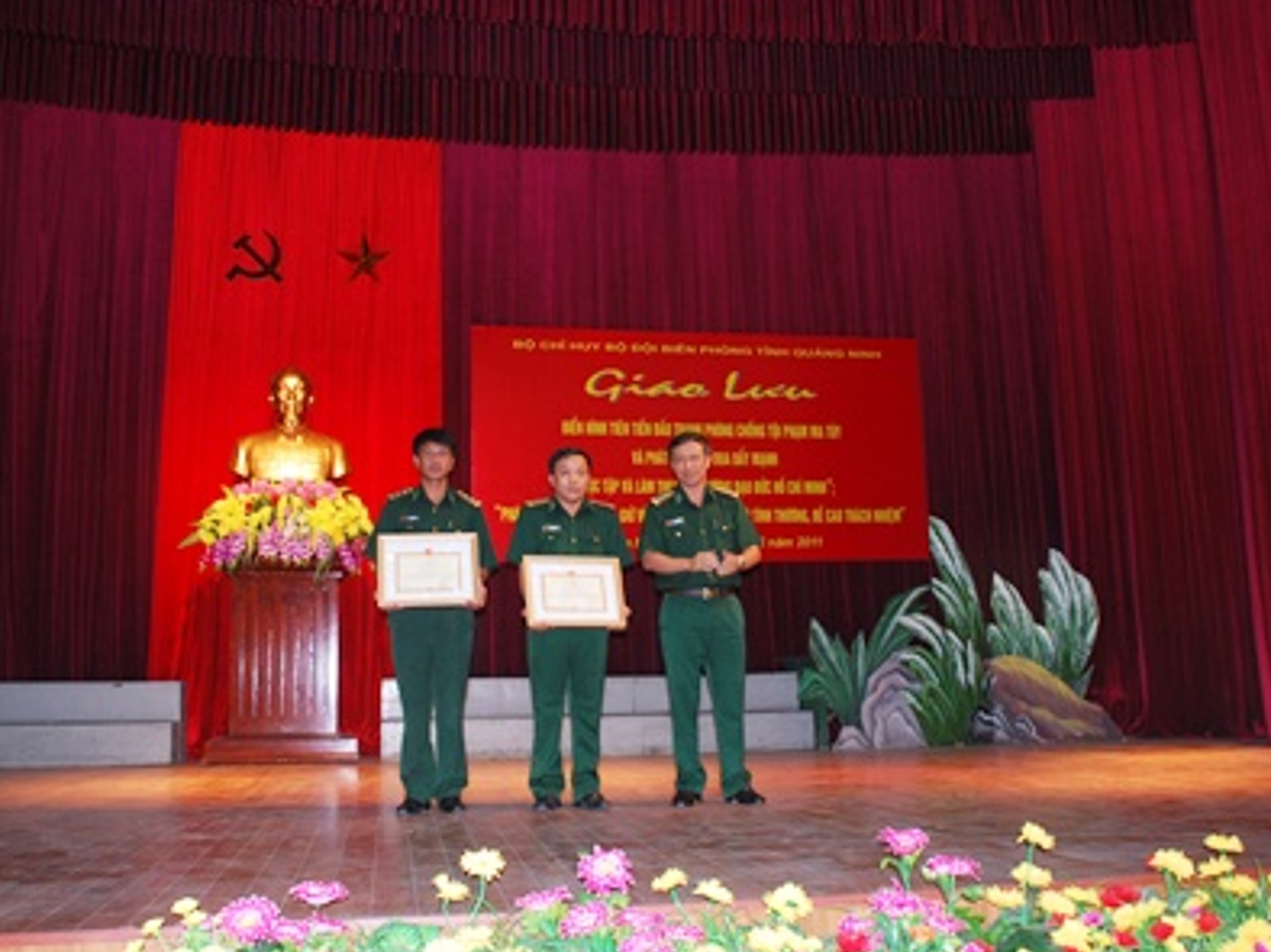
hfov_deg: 55.4
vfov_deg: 42.9
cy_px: 476
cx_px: 610
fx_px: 1211
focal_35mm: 33
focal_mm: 20
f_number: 3.8
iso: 400
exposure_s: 1/60
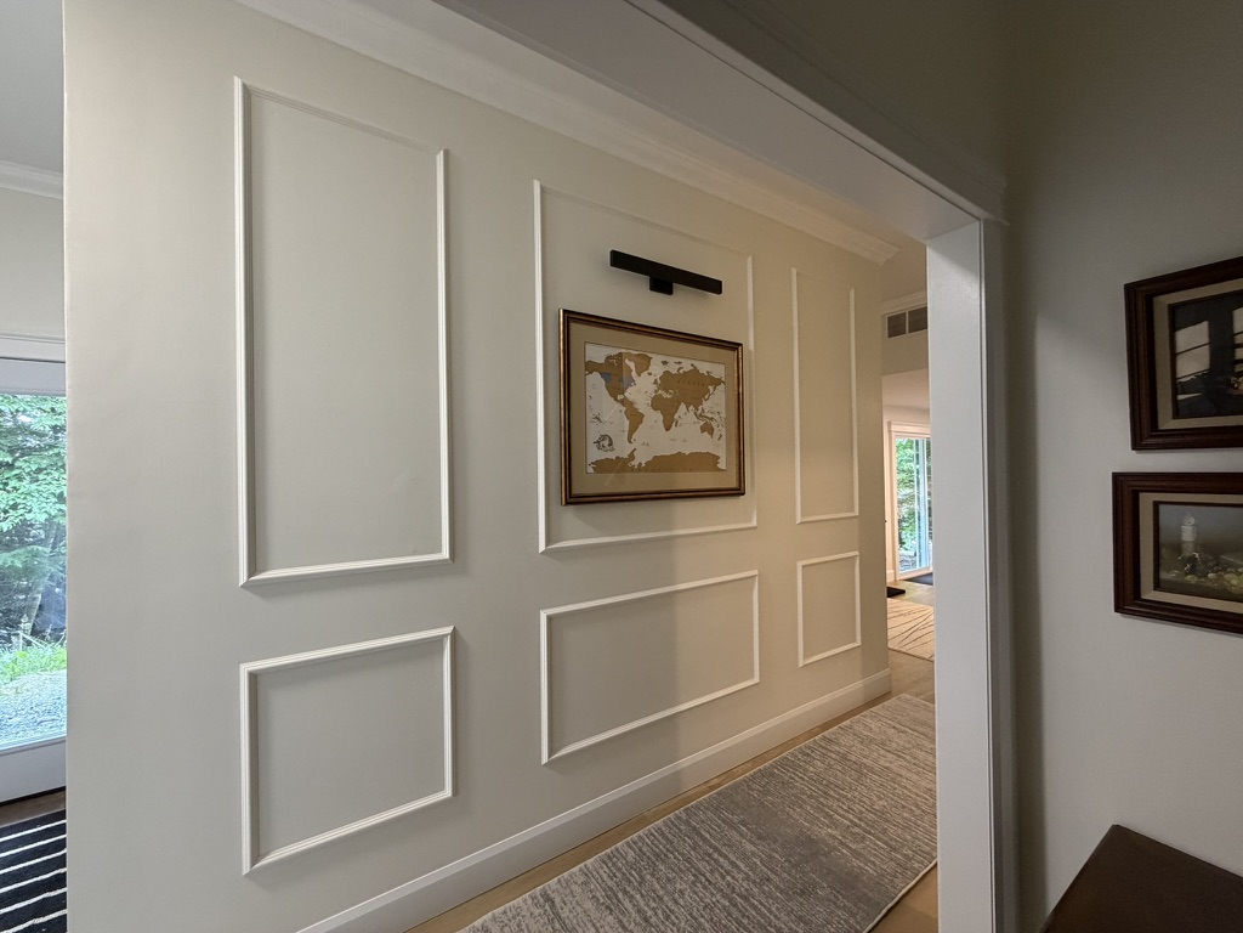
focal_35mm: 14
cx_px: 622
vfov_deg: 85.7
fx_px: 503
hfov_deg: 102.1
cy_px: 466
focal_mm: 2.22
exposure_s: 1/60
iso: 250
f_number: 2.2
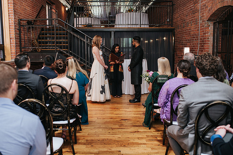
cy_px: 82
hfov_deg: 51.5
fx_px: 241
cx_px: 109
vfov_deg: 35.6
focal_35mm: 37
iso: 800
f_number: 3.2
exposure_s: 1/200
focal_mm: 35
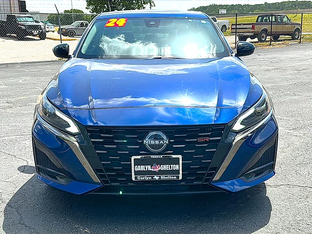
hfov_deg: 50.1
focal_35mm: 37
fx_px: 333
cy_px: 117
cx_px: 156
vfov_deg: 38.7
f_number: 1.78
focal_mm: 6.86
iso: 80
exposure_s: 1/4219
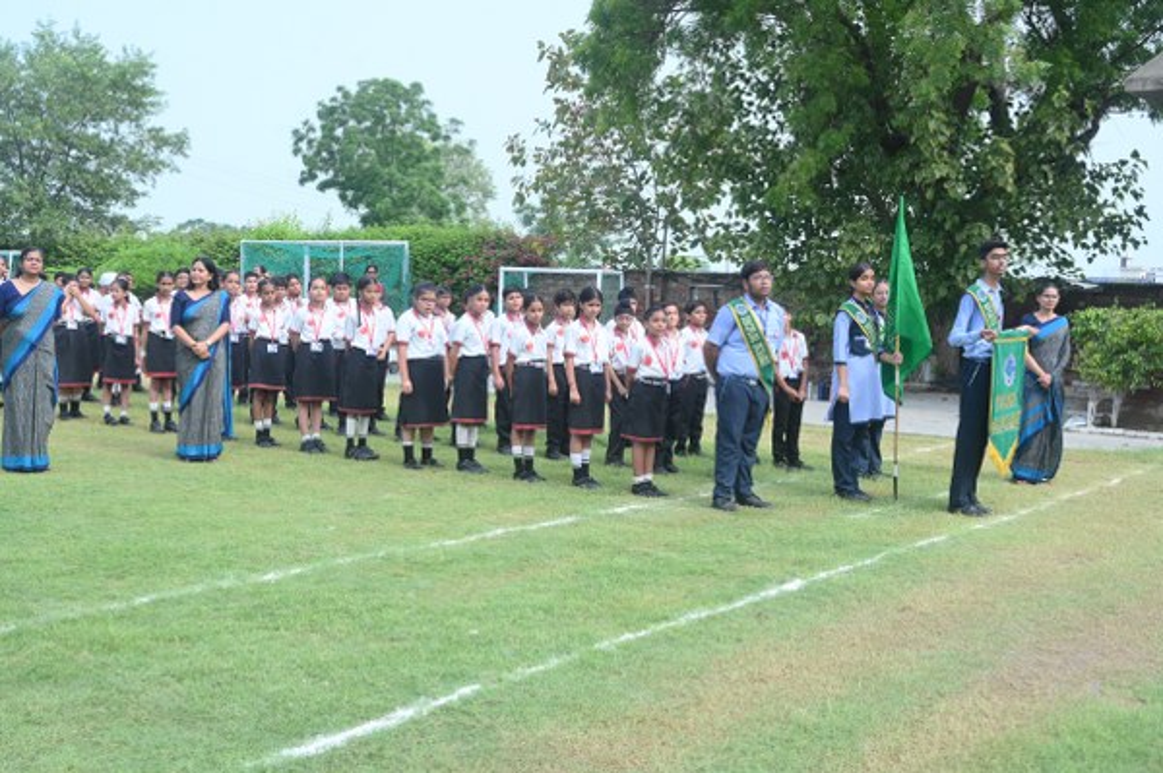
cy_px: 386
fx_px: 1323
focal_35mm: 41
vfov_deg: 32.6
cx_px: 582
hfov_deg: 47.4
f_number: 8
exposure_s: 1/125
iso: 160
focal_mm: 41
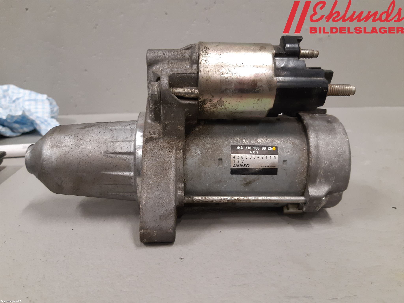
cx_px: 202
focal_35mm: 26
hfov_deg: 67.3
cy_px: 152
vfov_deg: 53.1
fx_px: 303
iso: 160
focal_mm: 3.93
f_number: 1.7
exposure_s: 1/50
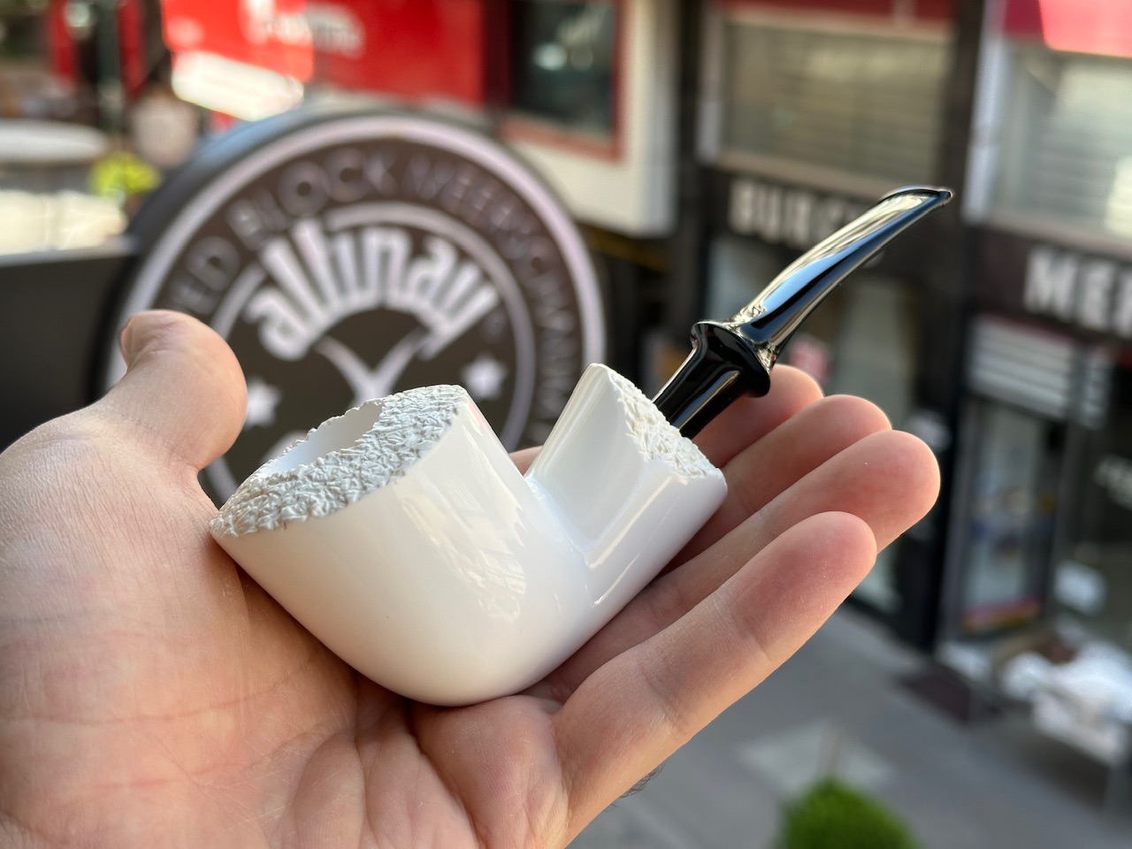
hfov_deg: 39.7
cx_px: 566
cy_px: 424
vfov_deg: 30.3
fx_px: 1570
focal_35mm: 48
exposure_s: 1/516
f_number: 1.78
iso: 64
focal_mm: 6.86
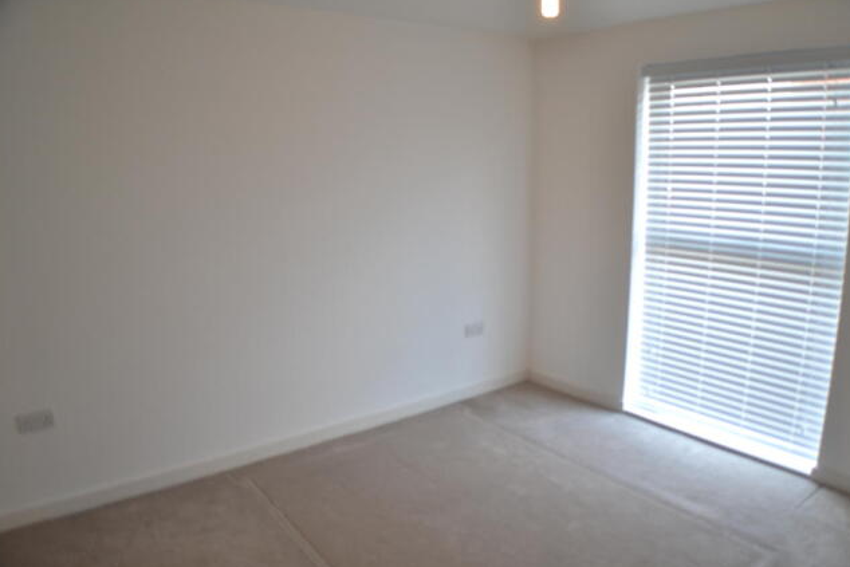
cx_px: 428
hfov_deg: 60.3
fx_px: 732
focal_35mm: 31
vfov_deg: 42.3
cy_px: 288
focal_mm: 20
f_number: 3.8
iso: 400
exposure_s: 1/30
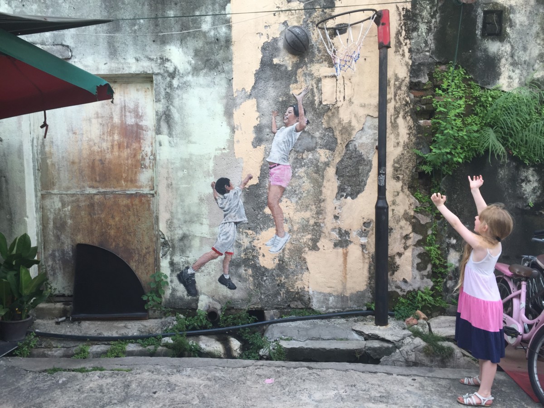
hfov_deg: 61.7
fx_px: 456
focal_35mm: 29
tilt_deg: -5.4
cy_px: 204
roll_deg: -0.5
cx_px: 272
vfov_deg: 48.2
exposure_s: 1/60
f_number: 2.2
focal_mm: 4.15
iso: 40
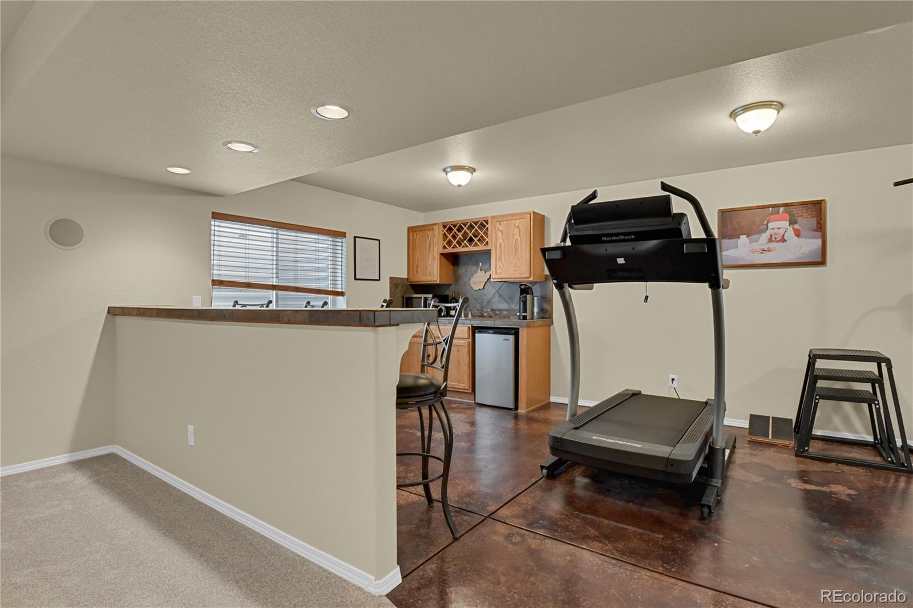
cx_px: 456
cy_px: 304
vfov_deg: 70.4
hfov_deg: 93.3
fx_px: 431
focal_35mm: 17
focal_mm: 17
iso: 12800
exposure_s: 1/6
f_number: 8
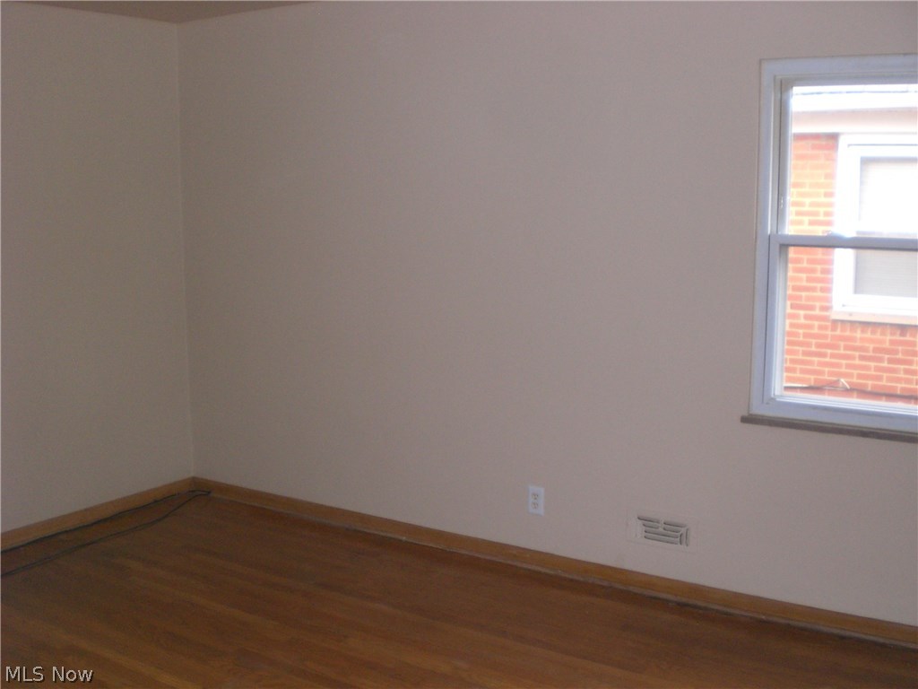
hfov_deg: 49.0
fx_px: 1008
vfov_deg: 37.7
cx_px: 459
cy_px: 344
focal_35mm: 38
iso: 200
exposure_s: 1/60
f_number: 3.1
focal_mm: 6.3
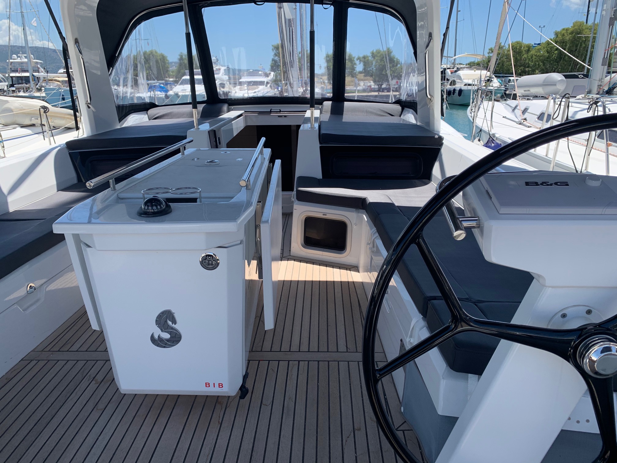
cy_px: 232
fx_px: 463
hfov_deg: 67.3
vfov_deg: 53.1
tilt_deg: -16.0
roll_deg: +0.9
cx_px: 308
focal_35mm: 26
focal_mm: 4.25
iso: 25
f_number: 1.8
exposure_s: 1/1299
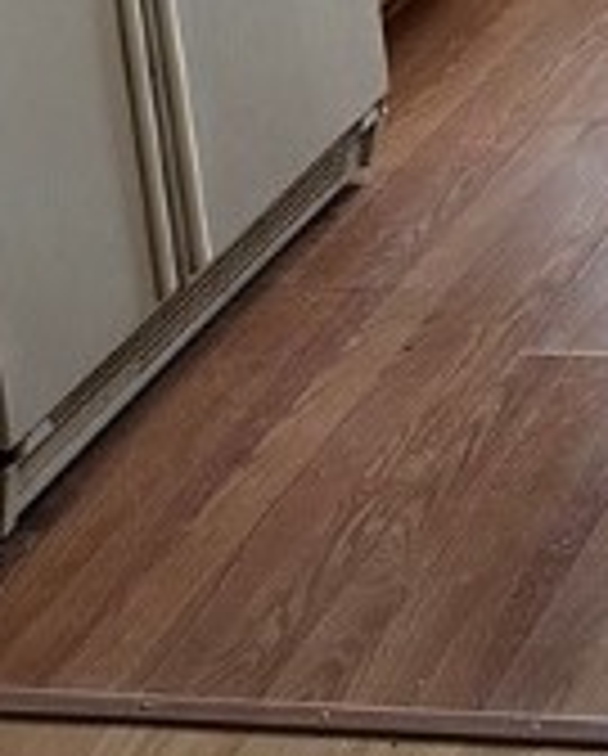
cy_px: -441
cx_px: 1261
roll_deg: +1.3
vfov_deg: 16.1
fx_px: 2400
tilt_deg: -9.4
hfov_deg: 12.5
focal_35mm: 107
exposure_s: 1/63
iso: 250
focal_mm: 6.86
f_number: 1.78
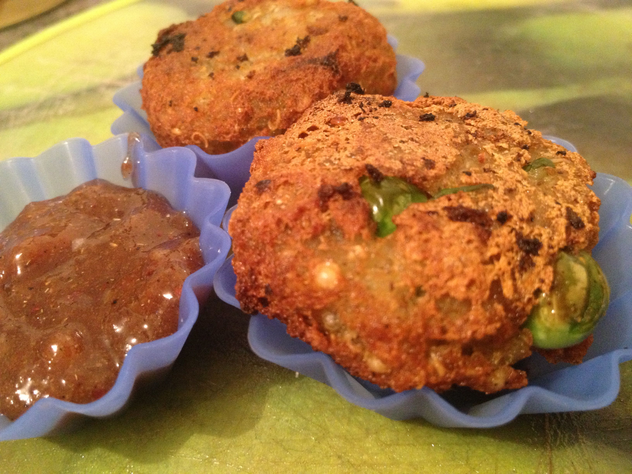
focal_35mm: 35
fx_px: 639
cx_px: 316
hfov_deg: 52.6
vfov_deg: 40.7
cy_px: 237
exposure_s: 1/15
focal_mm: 4.28
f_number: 2.4
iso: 400
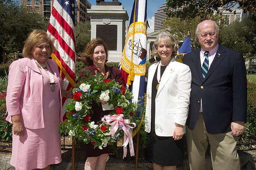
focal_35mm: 35
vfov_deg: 37.8
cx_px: 128
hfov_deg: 54.5
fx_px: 249
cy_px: 85
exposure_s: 1/250
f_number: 9
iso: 200
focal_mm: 35
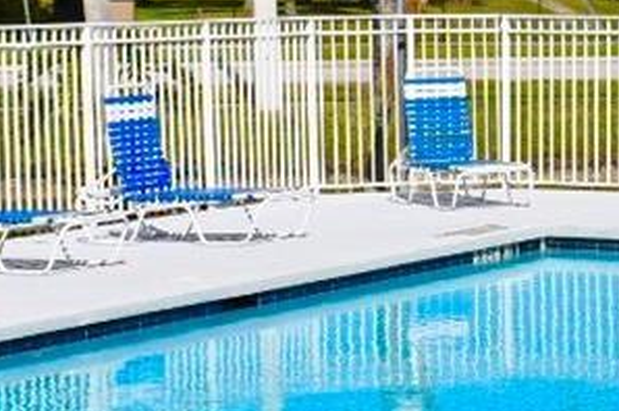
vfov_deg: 9.4
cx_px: 787
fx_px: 2490
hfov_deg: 13.7
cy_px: 137
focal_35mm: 145
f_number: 10
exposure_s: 1/400
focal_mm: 18
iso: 100
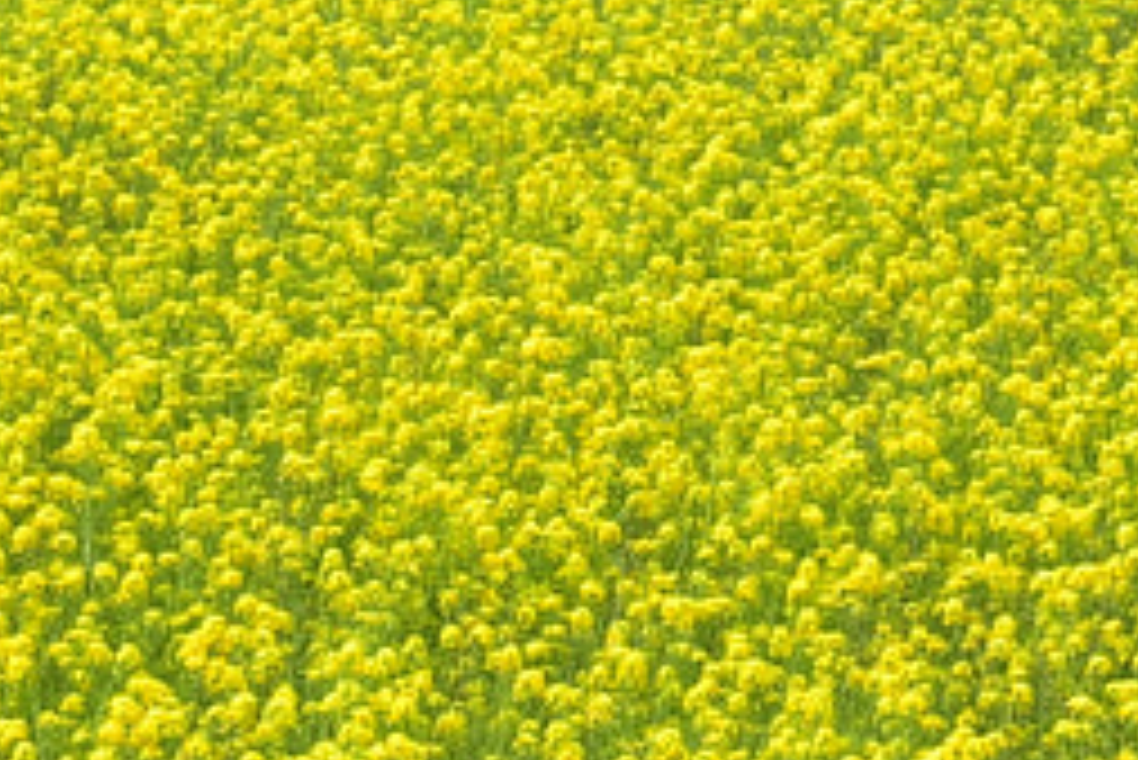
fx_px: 9583
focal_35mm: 303
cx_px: 1480
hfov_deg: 6.7
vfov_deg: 4.5
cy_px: -499
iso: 320
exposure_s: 1/160
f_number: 11
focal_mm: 48
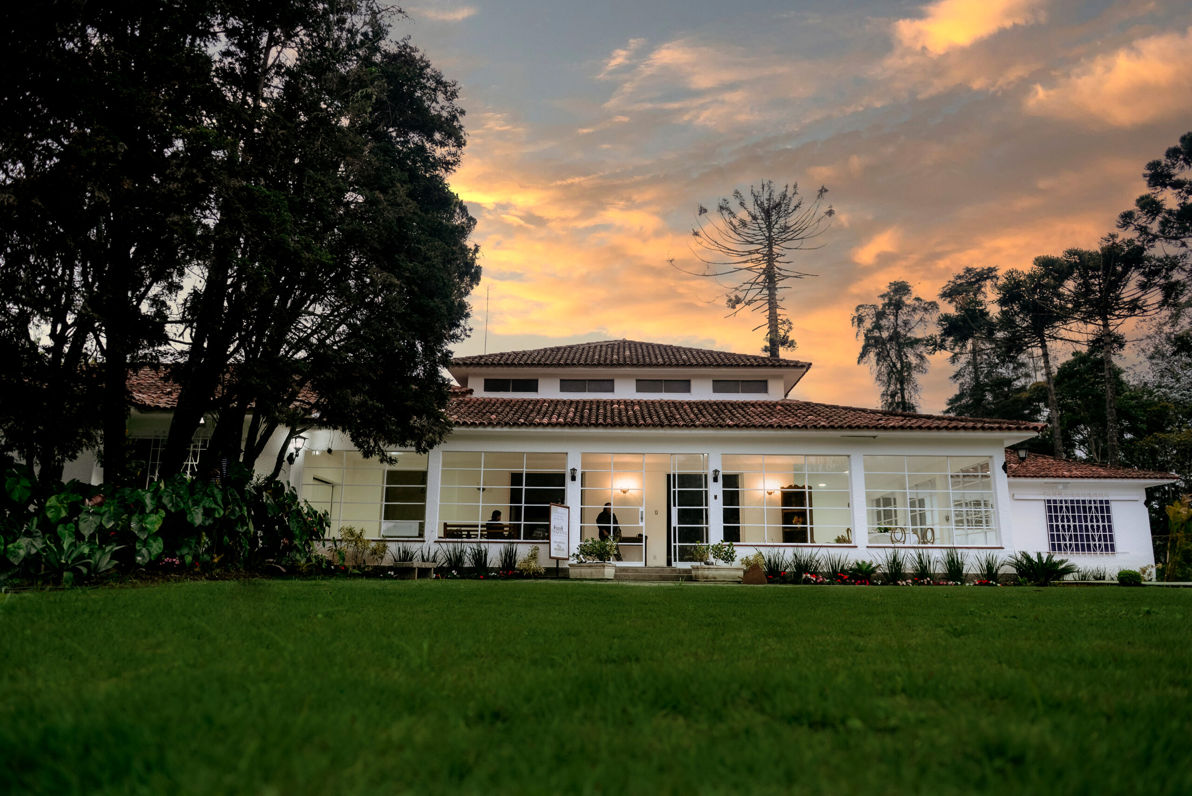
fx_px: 795
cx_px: 596
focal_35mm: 24
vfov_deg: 53.2
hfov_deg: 73.7
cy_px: 398
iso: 800
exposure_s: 1/125
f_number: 2.8
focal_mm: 24
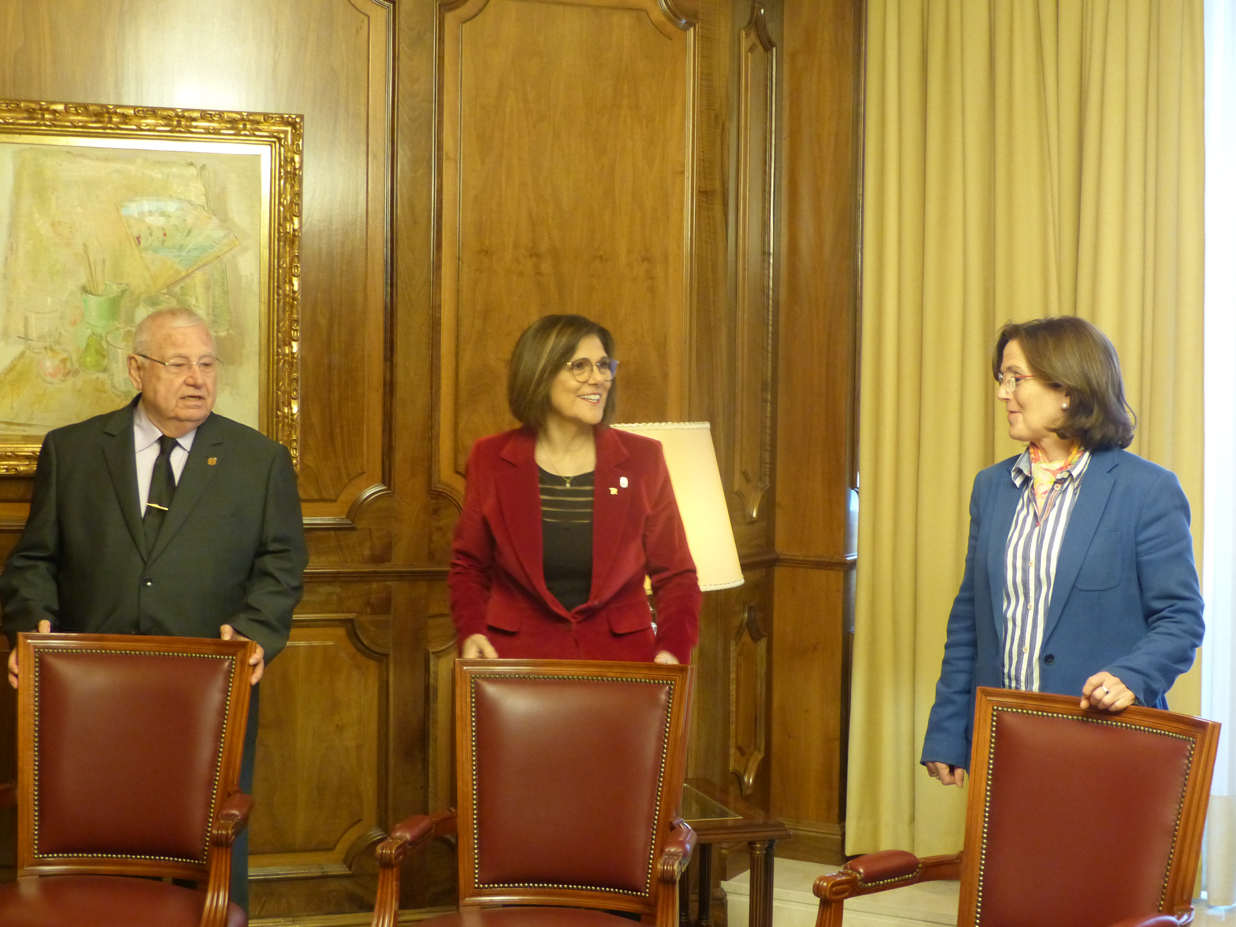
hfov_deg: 36.8
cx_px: 618
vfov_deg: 28.0
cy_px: 464
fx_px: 1857
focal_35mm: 52
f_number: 2.8
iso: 400
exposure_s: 1/13
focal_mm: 9.4
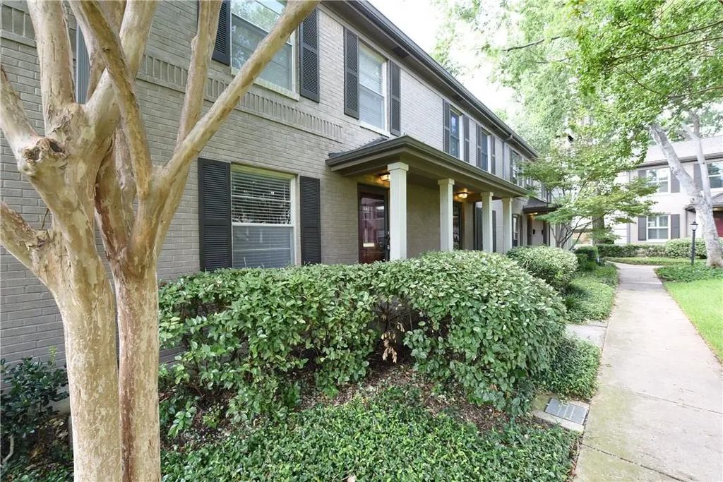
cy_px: 241
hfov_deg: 104.2
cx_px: 362
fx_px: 281
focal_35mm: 14
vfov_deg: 81.2
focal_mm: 14
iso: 1000
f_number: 6.3
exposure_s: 1/100
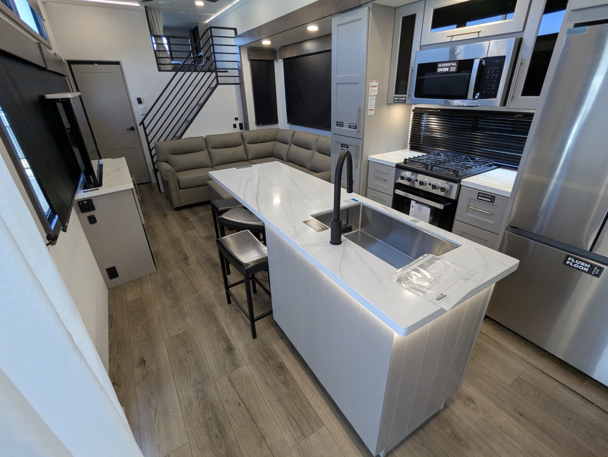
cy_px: 228
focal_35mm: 16
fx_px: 281
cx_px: 304
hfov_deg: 94.4
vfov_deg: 78.2
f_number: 2.2
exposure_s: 1/90.1
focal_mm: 2.35
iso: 226
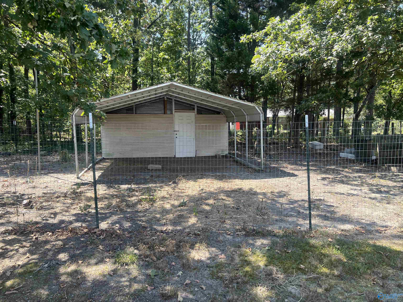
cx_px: 202
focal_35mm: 26
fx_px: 303
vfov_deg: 53.1
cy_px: 151
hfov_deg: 67.3
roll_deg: +1.2
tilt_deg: -4.7
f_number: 1.5
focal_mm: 5.7
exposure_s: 1/509
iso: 50
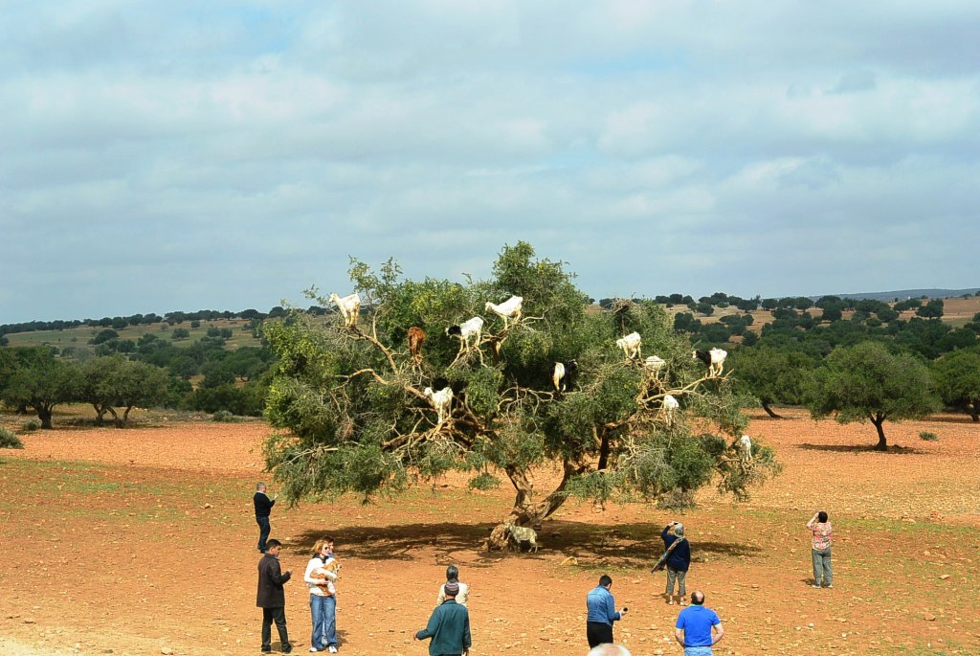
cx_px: 490
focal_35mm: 59
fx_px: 1608
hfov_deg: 33.9
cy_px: 328
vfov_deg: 23.0
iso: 100
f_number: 5
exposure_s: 1/500
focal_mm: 22.1
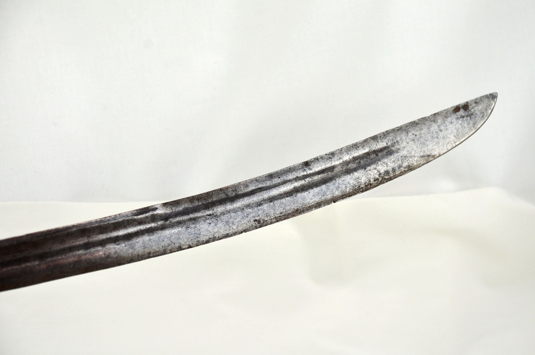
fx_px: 1557
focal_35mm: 105
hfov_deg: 19.5
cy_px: 178
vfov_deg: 13.0
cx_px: 268
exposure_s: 1/250
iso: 640
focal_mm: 70
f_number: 5.3
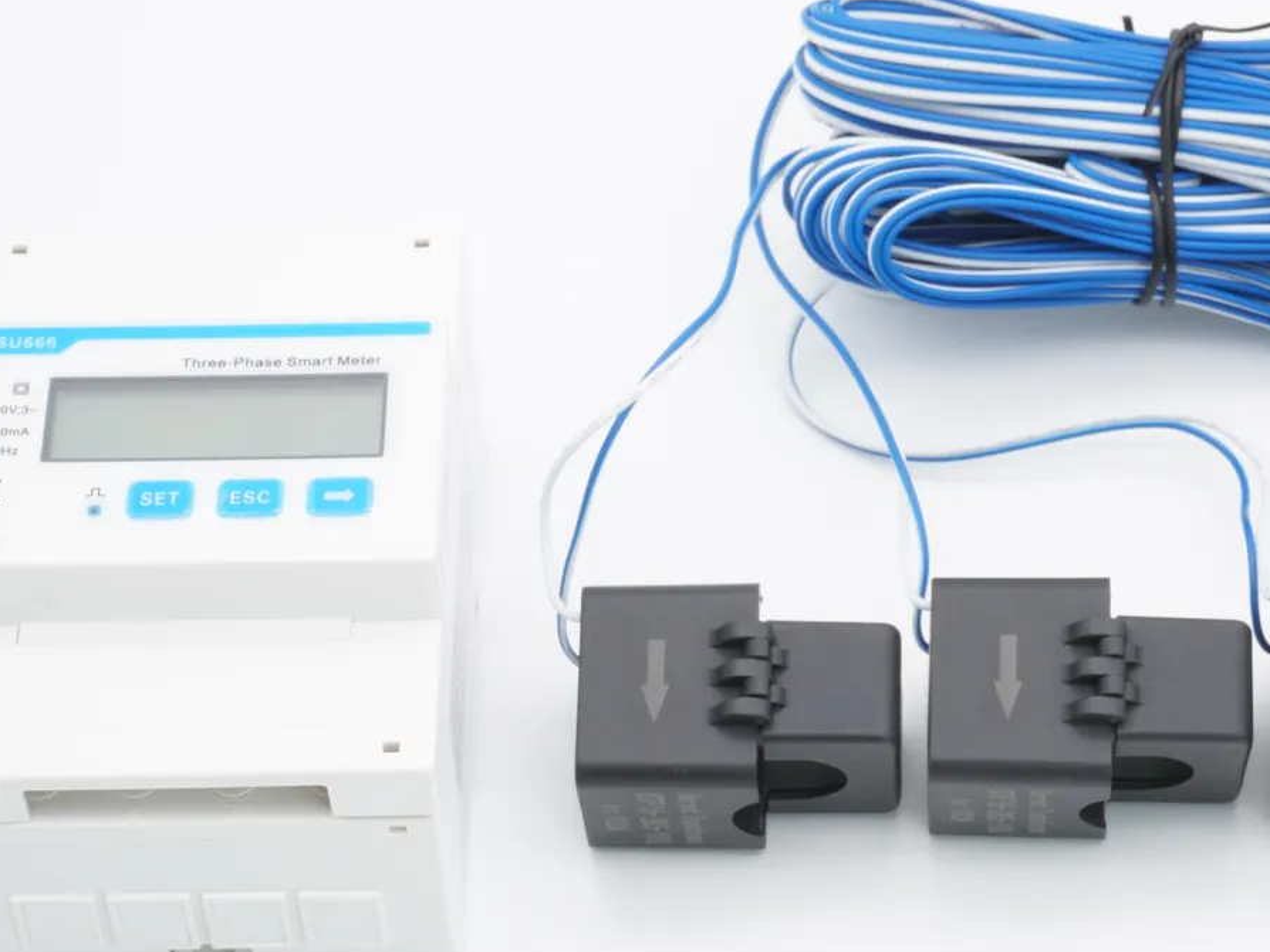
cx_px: 778
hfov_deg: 16.3
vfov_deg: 12.2
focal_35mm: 121
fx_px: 4438
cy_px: 399
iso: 100
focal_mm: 50
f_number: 20
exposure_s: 1/4
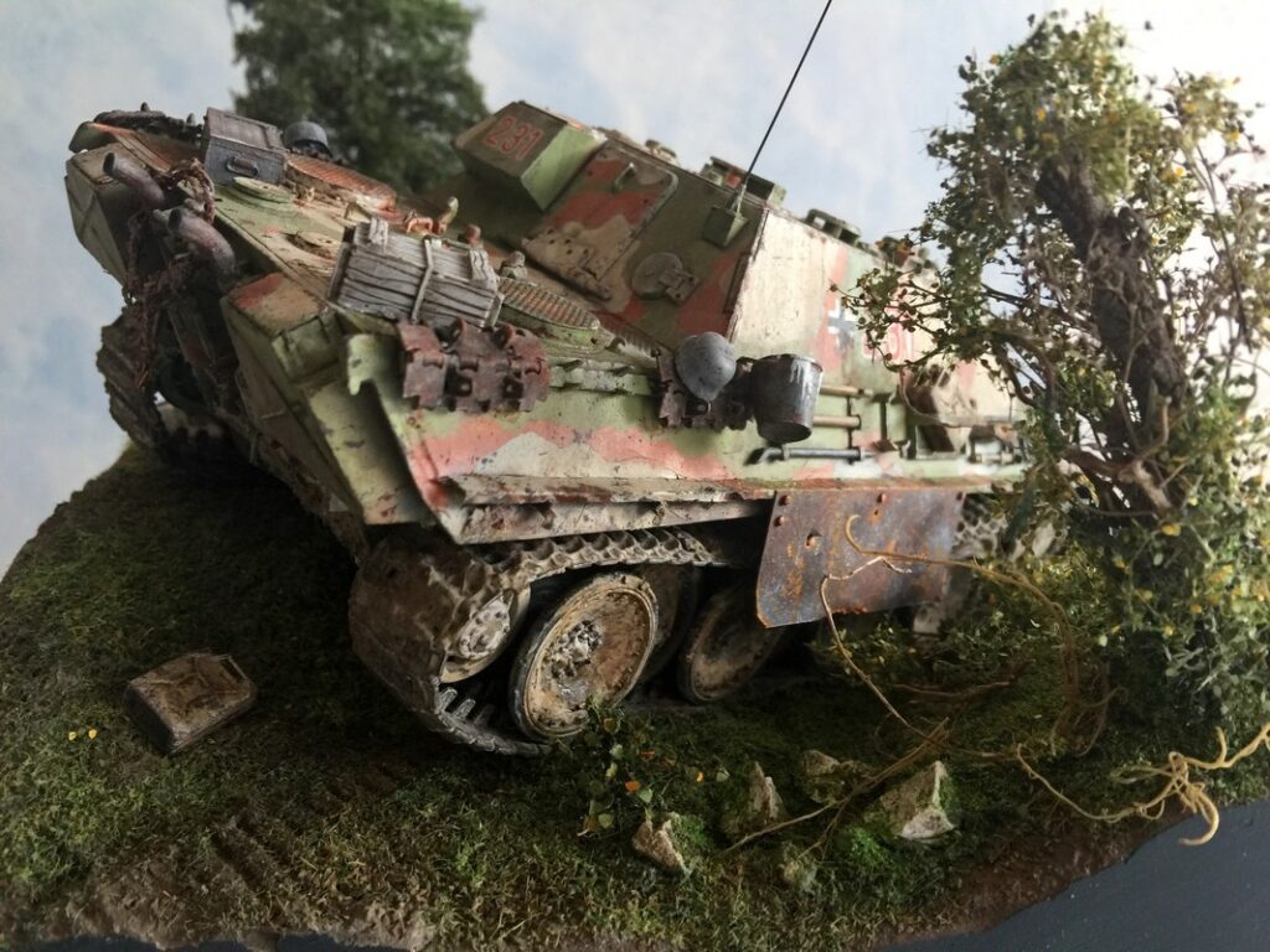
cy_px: 476
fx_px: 1064
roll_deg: -0.1
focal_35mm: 29
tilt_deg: -8.6
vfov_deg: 48.2
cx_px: 635
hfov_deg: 61.7
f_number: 2.2
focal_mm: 4.15
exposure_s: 1/33
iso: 50
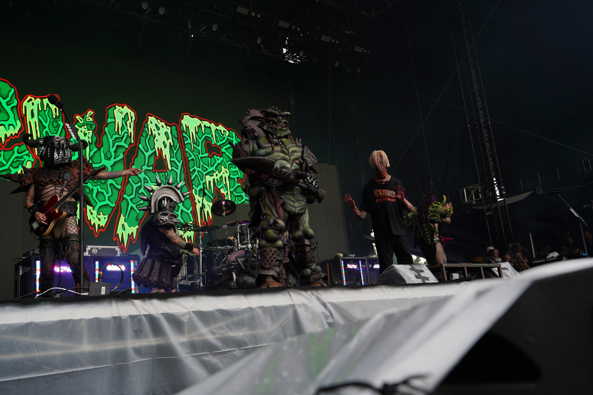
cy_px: 198
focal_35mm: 34
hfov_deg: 55.8
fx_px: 560
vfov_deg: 38.9
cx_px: 296
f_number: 5.6
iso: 100
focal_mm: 34
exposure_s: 1/80
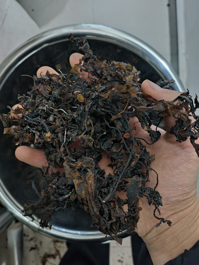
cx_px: 100
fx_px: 184
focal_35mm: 24
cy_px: 132
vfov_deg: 71.6
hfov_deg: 56.8
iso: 5635
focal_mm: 5.42
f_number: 1.8
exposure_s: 1/16.7
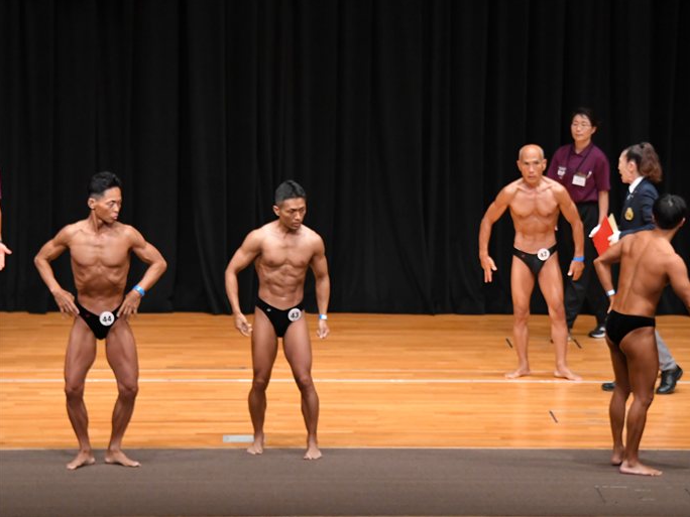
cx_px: 388
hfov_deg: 11.6
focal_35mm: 171
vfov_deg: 8.7
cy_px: 258
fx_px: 3409
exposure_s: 1/400
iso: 4000
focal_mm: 105
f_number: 5.6
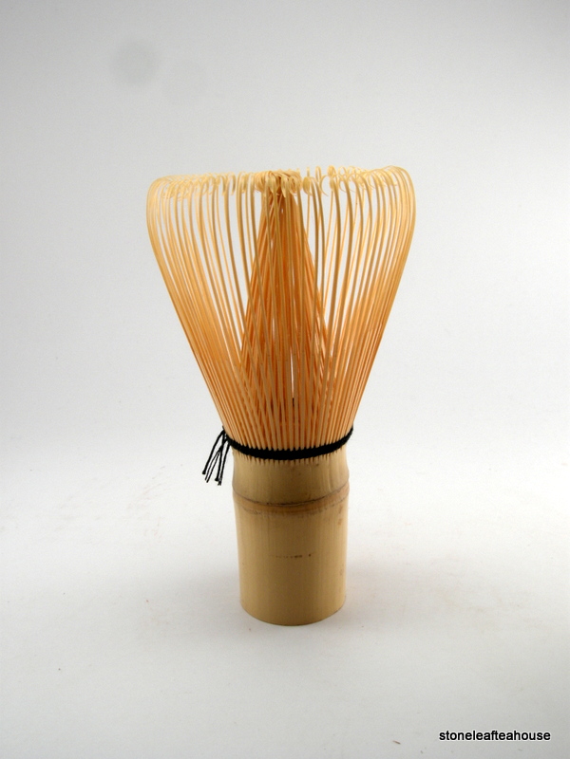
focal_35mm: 35
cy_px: 380
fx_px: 768
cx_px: 285
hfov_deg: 40.7
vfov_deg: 52.6
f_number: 6.8
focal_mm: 7.5
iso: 64
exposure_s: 1/30
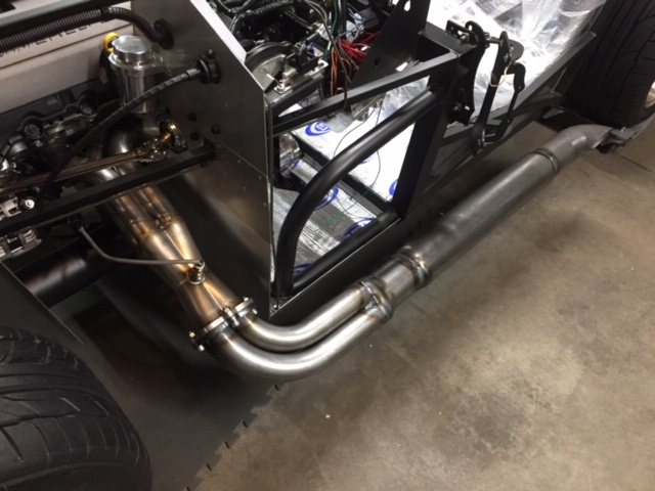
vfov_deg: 48.2
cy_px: 246
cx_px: 328
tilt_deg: -50.3
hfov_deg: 61.7
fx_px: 549
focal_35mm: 29
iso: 200
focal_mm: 4.15
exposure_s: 1/33
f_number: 2.2
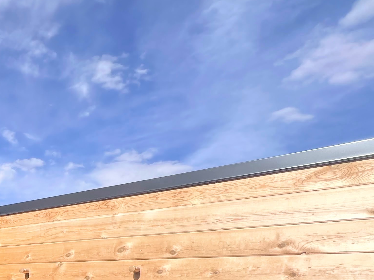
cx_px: -53
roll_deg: -5.5
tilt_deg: -0.2
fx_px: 367
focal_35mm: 34
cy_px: 317
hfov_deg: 41.1
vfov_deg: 35.1
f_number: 1.8
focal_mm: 1.57
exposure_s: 1/1325
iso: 32
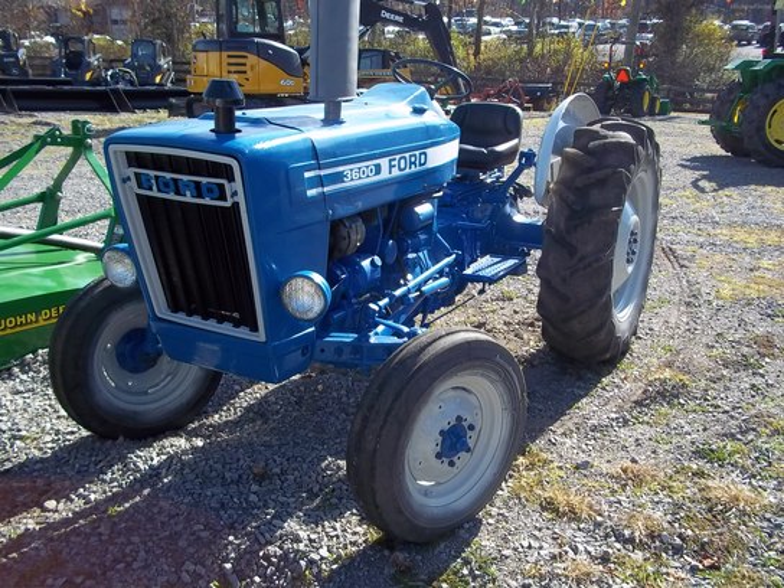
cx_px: 392
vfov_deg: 39.7
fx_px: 815
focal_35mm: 36
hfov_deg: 51.4
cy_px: 294
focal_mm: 6.5
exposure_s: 1/500
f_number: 3.1
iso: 80
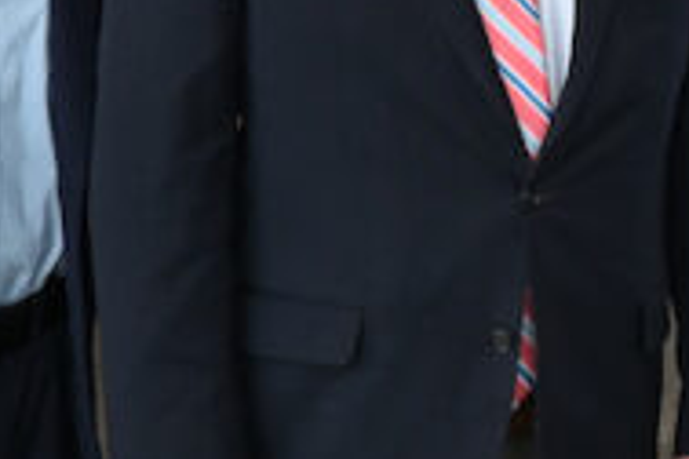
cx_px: 890
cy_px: -82
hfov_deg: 15.1
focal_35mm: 130
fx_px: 2488
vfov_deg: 10.4
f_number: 3.5
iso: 400
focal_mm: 16
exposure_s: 1/250
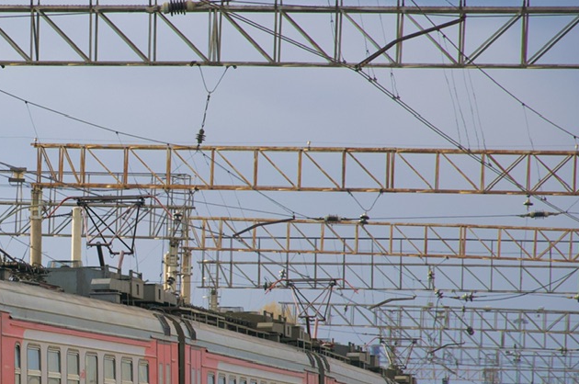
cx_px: 23
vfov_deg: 4.3
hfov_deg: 6.4
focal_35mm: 320
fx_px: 5139
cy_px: 265
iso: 1000
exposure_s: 1/1250
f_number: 5.6
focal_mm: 105
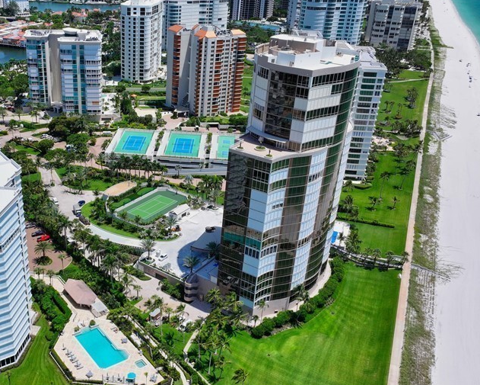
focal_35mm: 38
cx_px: 133
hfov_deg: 46.6
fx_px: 540
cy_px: 210
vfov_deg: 39.1
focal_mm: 12.29
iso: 100
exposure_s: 1/640
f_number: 6.3
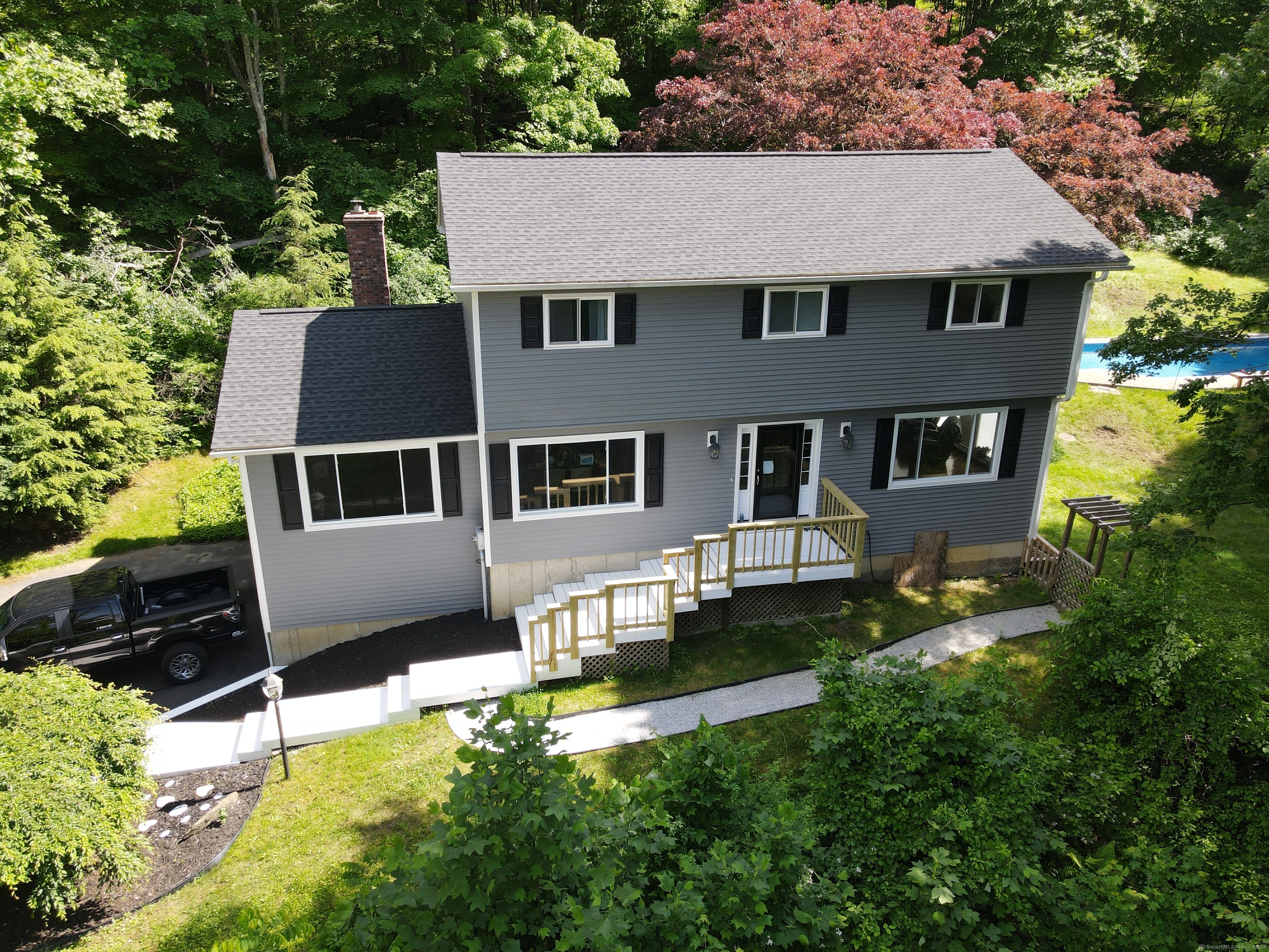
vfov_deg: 56.8
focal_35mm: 24
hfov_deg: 71.6
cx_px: 634
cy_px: 476
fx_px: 880
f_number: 2.8
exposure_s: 1/160
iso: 100
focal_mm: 4.5
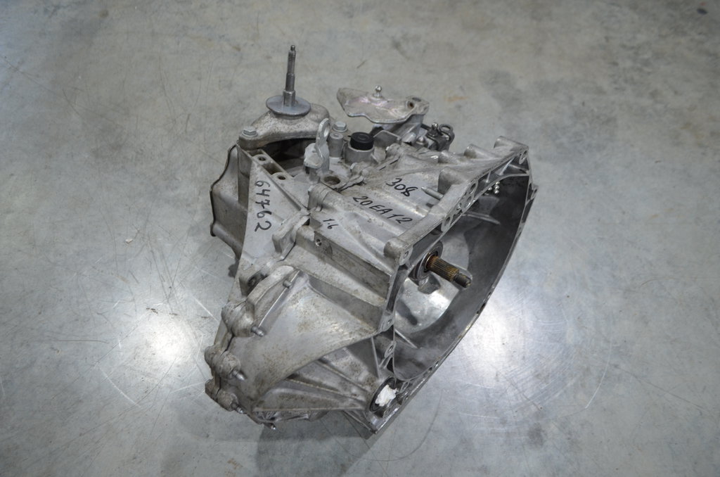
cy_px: 238
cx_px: 360
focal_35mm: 30
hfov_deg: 62.0
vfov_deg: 43.4
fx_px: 599
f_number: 4
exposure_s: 1/60
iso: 500
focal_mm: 20
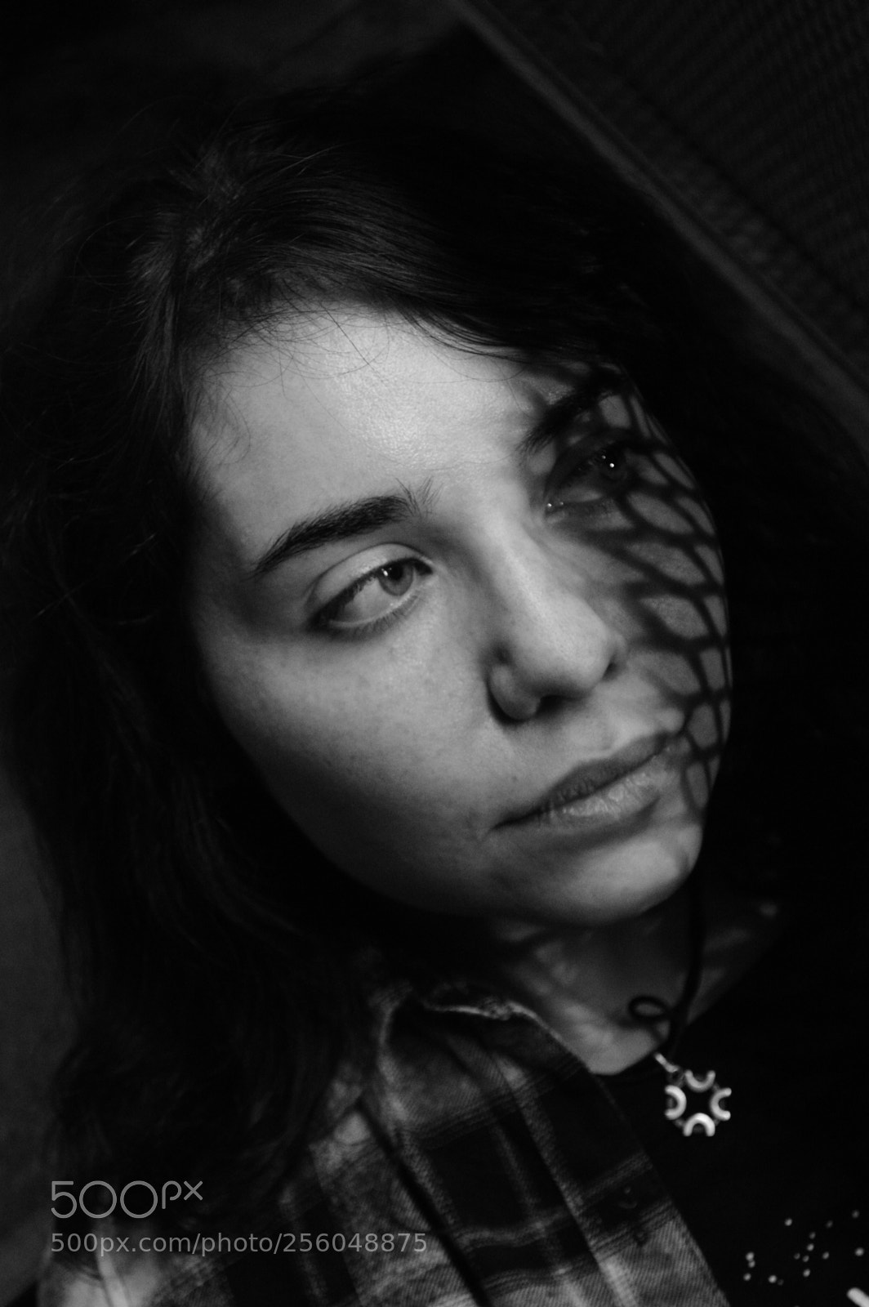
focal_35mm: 69
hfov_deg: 19.7
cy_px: 654
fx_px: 2503
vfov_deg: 29.3
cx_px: 434
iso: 3200
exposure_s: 1/80
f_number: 5.3
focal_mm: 46
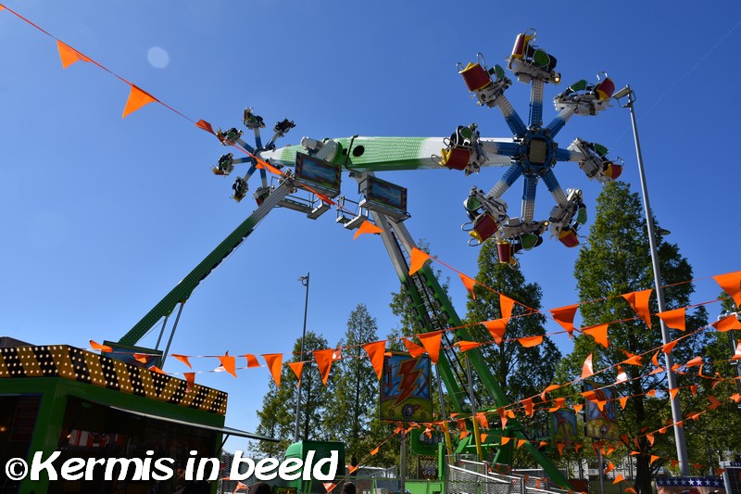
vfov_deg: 47.9
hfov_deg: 67.4
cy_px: 247
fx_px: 556
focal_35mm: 27
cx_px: 370
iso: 160
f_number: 8
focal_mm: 18
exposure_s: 1/500
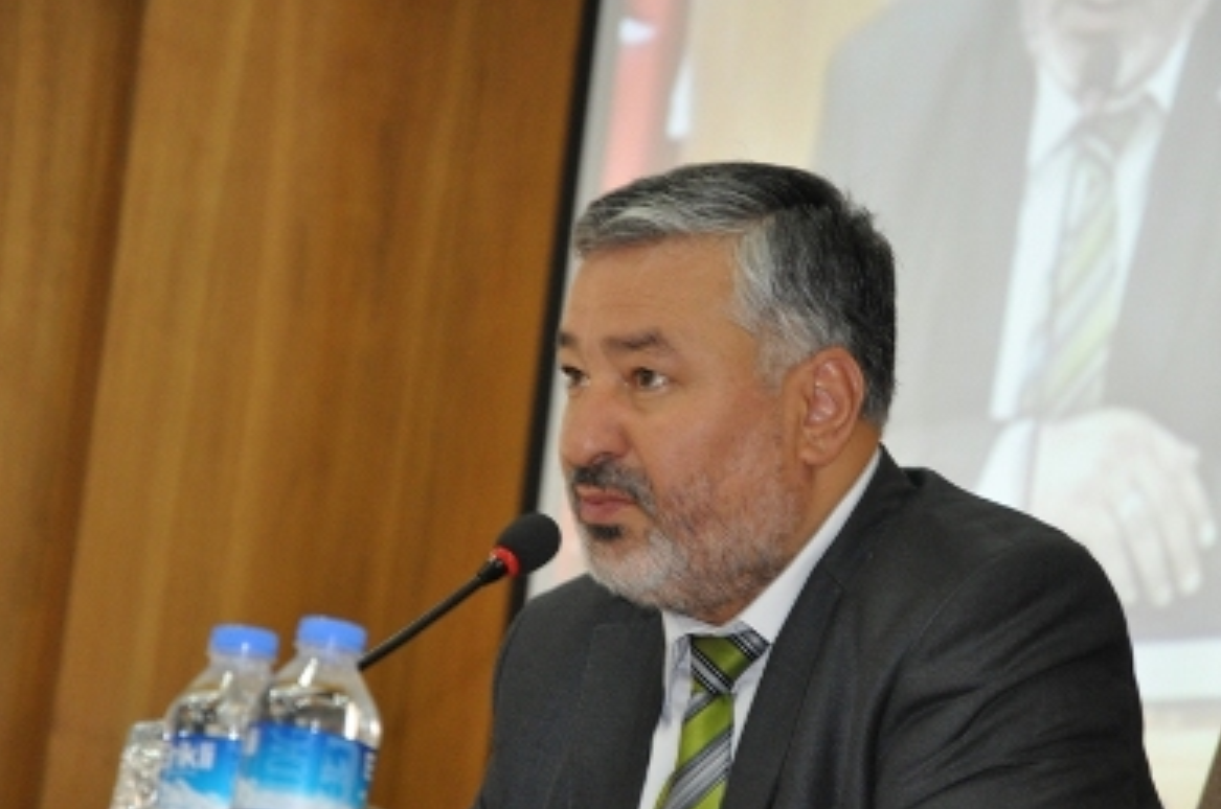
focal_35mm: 182
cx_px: 643
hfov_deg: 11.3
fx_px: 6148
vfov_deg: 7.5
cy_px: 403
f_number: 5.6
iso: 1600
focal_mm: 105
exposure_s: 1/25
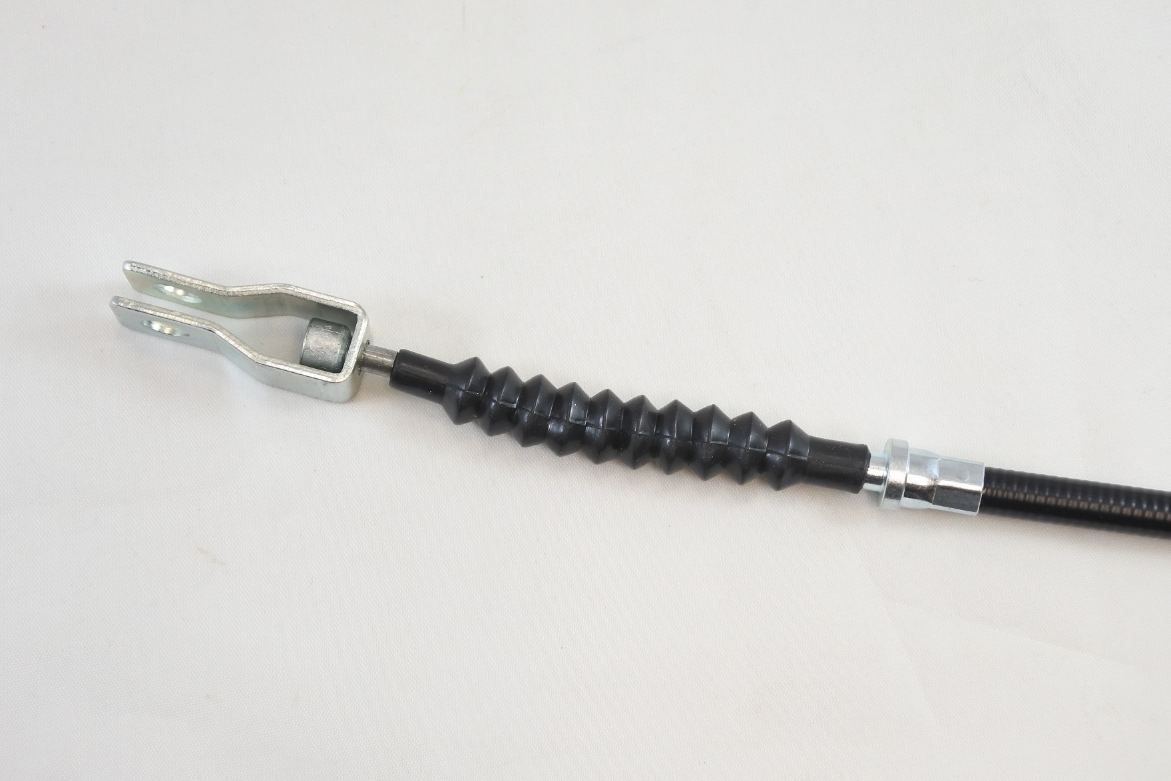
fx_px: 1984
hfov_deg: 32.9
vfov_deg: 22.3
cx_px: 586
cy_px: 390
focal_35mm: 61
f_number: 5
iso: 500
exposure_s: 1/125
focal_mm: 22.7
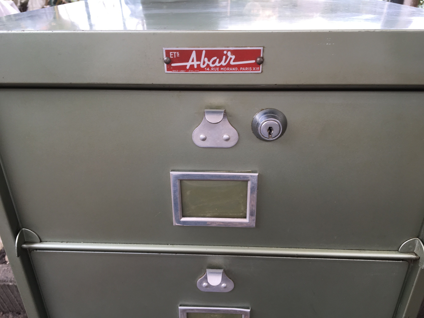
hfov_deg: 61.7
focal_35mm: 29
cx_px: 212
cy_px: 159
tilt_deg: -24.7
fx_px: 355
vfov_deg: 48.2
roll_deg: +2.4
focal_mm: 4.15
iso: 32
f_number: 2.2
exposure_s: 1/50
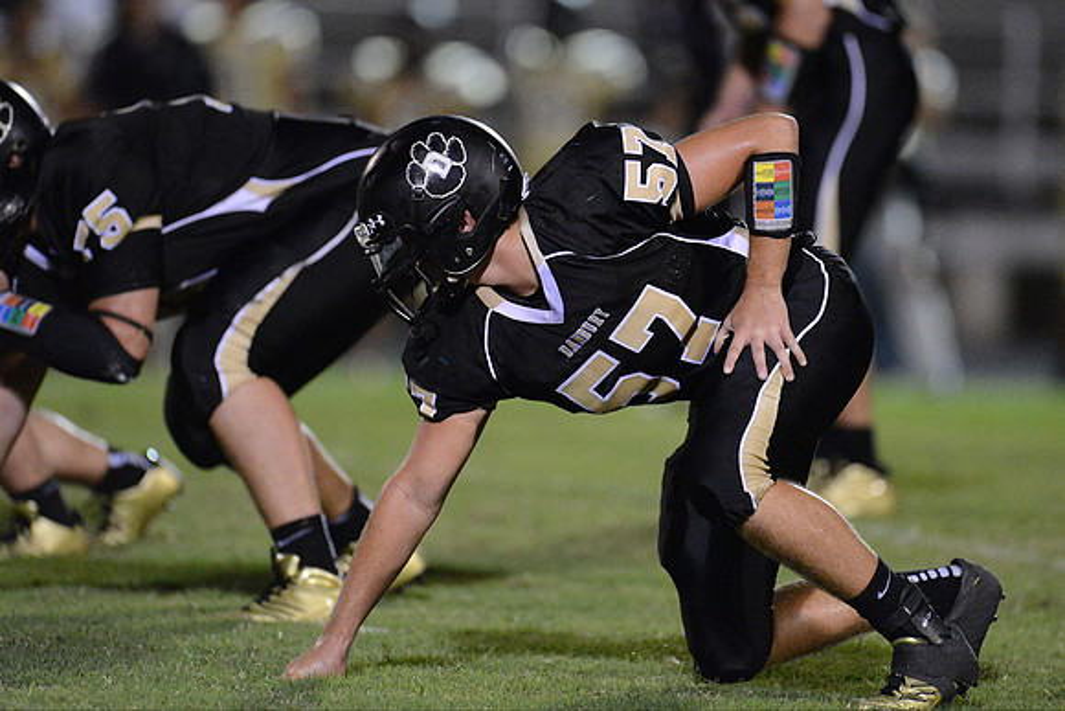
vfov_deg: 3.4
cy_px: 356
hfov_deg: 5.2
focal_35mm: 400
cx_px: 532
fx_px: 11836
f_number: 2.8
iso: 12800
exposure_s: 1/640
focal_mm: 400
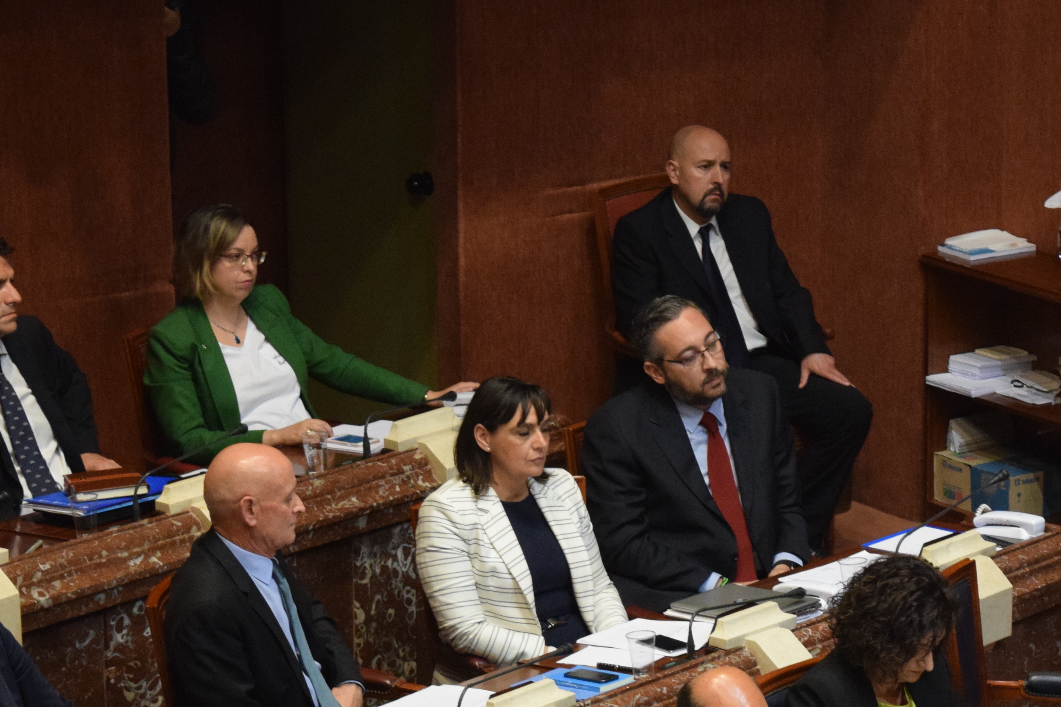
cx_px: 909
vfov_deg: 8.5
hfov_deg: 12.6
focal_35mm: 162
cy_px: 558
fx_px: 4773
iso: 2500
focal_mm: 55
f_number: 5.6
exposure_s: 1/60
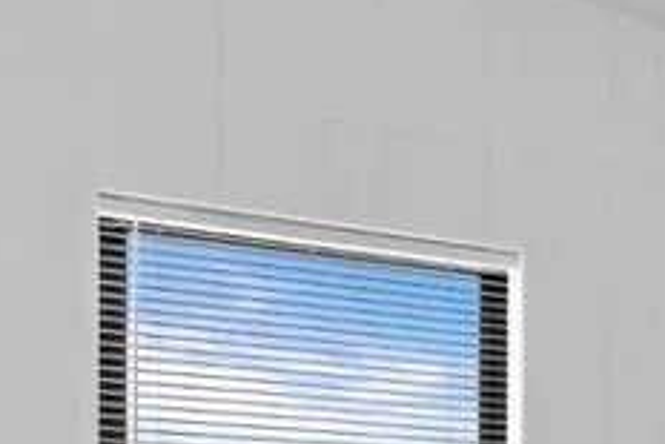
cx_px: 940
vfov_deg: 16.7
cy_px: 642
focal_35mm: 75
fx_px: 1386
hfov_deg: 22.9
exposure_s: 1/800
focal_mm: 17
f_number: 8
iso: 400
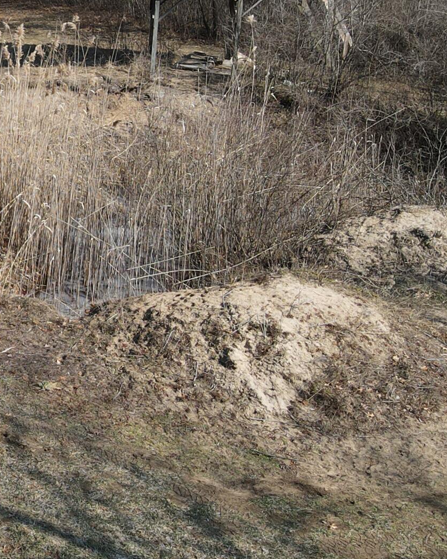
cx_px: -172
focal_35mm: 67
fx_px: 1108
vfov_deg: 28.1
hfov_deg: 20.4
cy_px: 180
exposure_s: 1/400
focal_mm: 4.5
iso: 100
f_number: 2.8
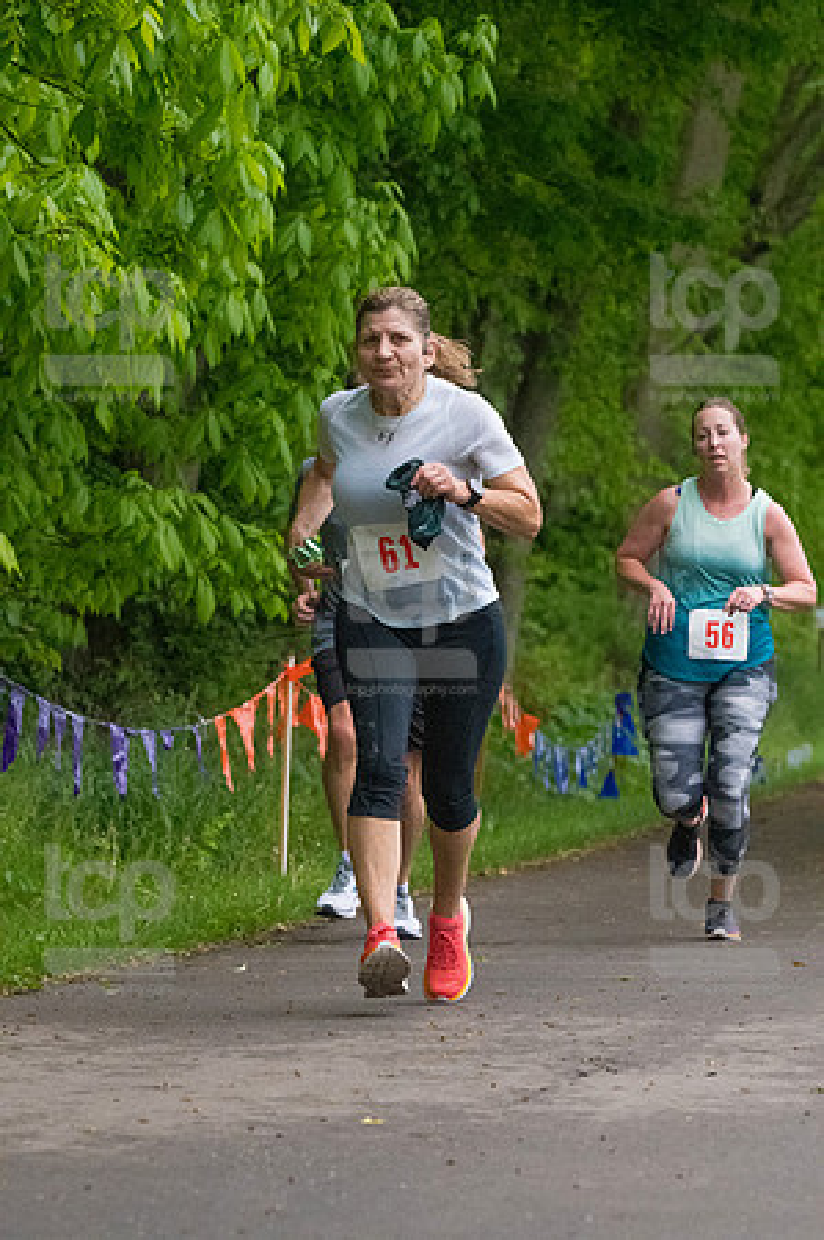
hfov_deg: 7.0
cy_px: 620
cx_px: 412
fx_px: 6710
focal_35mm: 195
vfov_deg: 10.6
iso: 6400
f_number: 5.6
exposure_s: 1/1250
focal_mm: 130
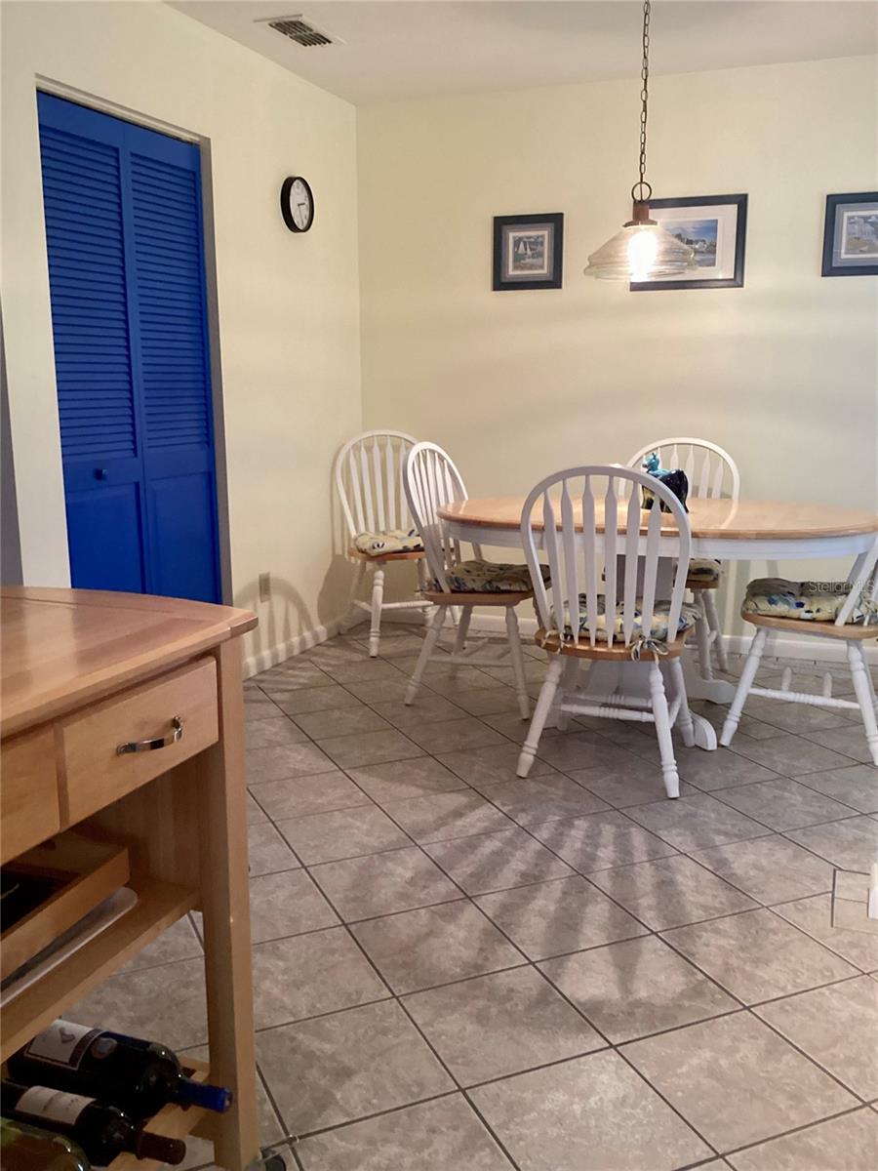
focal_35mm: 31
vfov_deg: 58.4
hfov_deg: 45.4
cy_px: 586
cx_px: 439
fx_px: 1048
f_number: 2.4
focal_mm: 3.3
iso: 250
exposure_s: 1/40
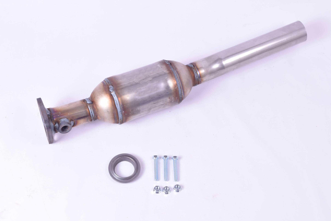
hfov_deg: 26.6
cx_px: 170
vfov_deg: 17.9
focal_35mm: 76
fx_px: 699
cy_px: 106
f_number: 16
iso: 400
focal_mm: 48
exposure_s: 1/60
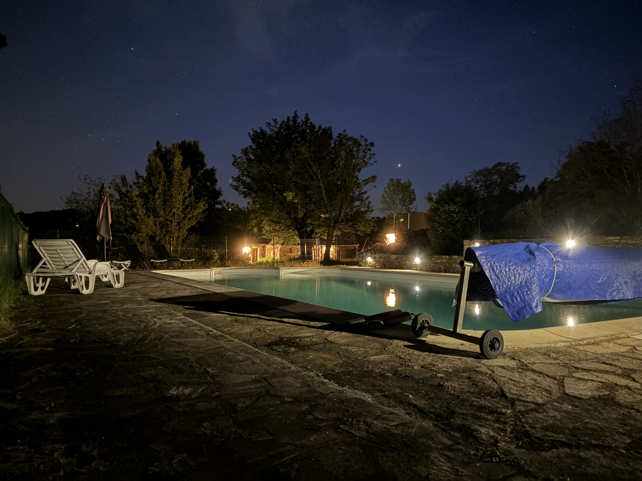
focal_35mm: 26
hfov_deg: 67.3
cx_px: 321
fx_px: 482
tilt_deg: +1.7
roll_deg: -0.3
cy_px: 240
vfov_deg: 53.1
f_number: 1.6
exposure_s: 1/2
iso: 3200
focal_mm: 5.96
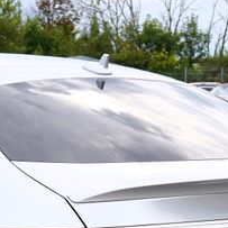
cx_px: 35
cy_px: 282
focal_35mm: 133
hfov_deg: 13.0
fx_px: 991
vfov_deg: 12.8
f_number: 7.1
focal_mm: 31
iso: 100
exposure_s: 1/250
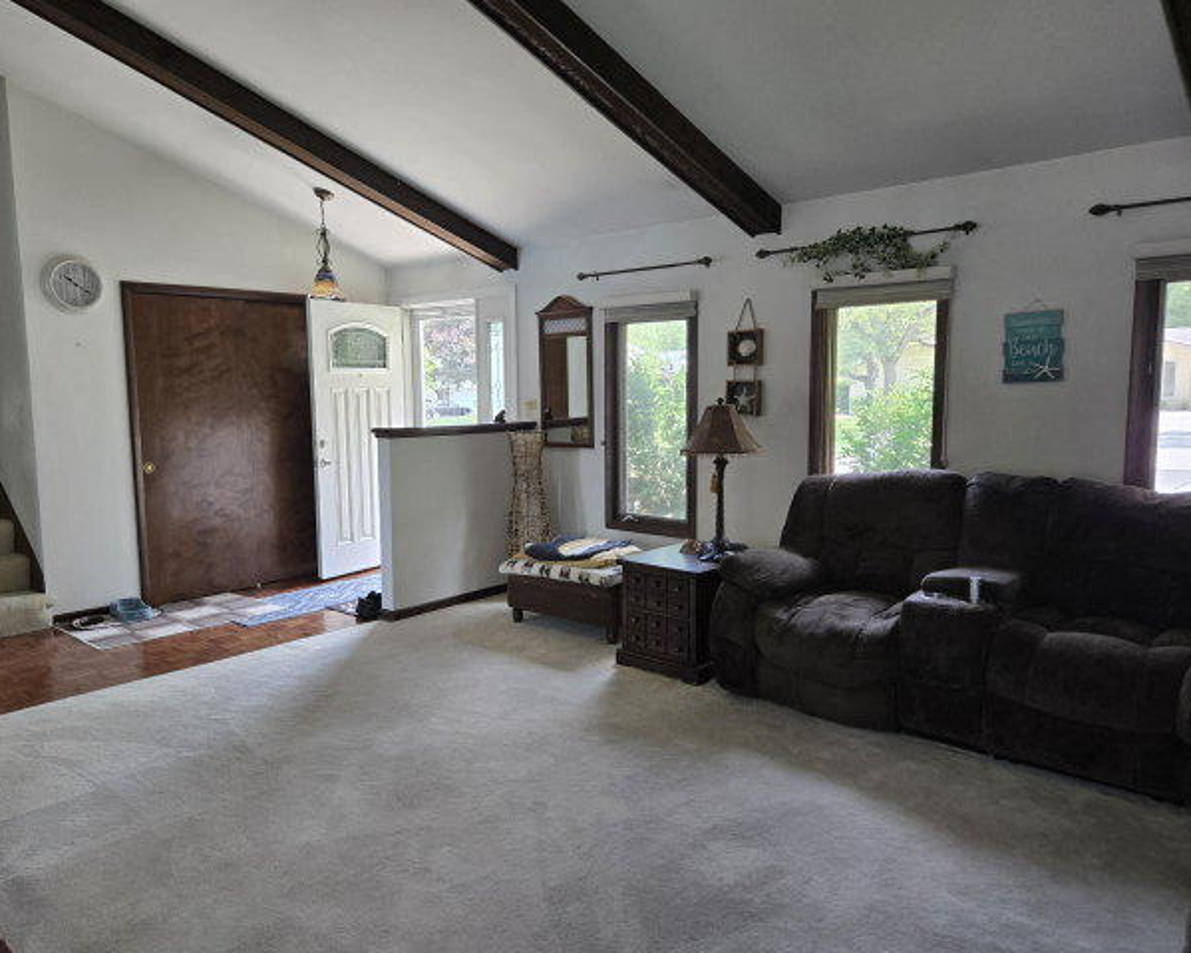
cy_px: 479
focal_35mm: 25
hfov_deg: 68.1
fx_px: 881
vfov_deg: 56.8
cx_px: 562
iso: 100
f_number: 1.8
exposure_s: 1/120
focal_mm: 5.4
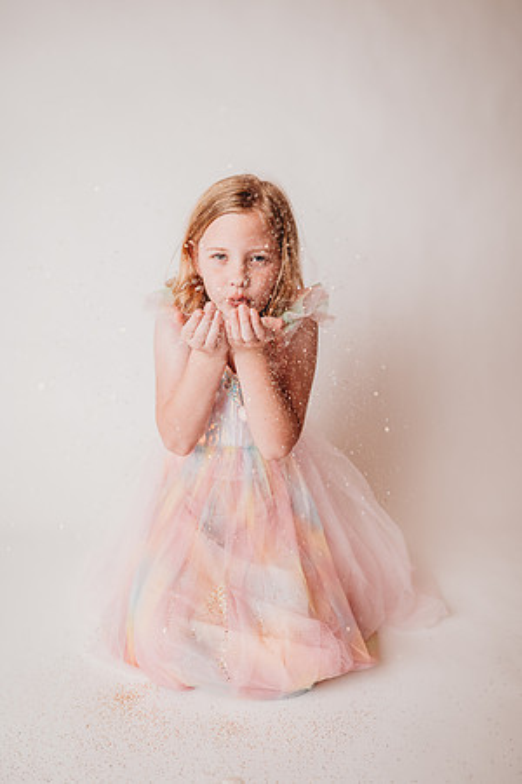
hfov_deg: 53.1
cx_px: 261
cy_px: 392
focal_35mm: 24
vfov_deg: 73.7
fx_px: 522
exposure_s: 1/160
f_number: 2.5
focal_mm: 24
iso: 100
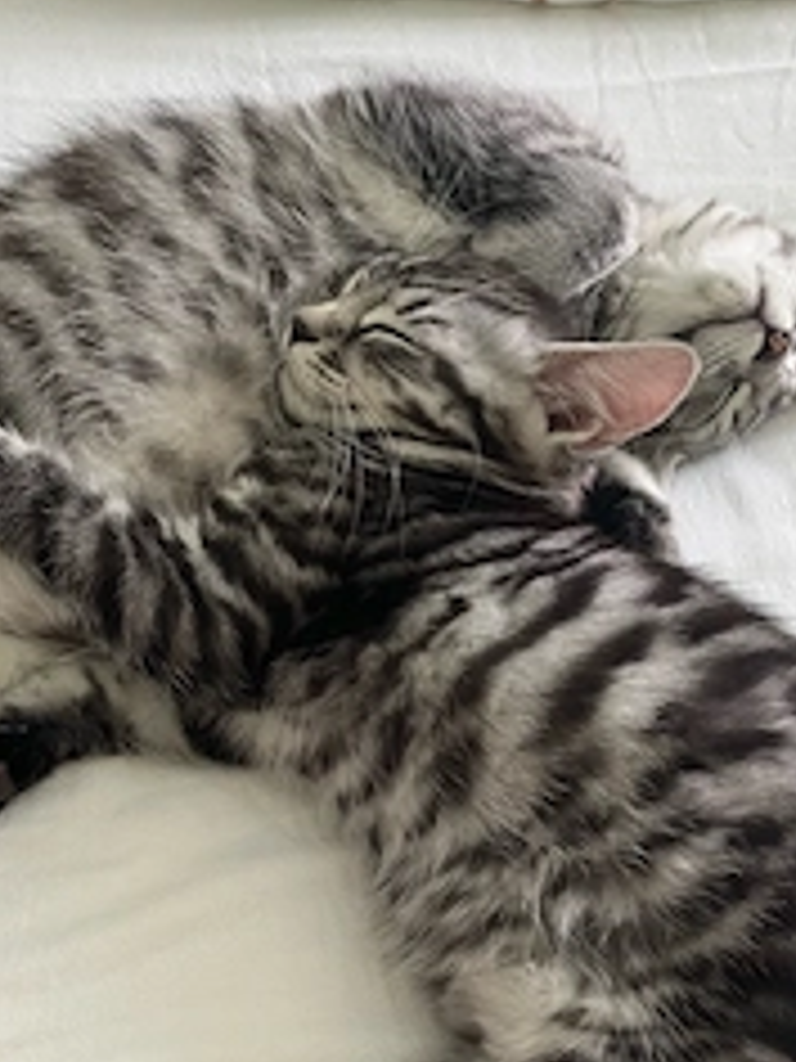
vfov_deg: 42.5
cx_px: 229
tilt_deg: -62.0
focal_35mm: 44
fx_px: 1349
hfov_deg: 32.4
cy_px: 684
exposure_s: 1/55
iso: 200
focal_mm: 5.1
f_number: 1.6
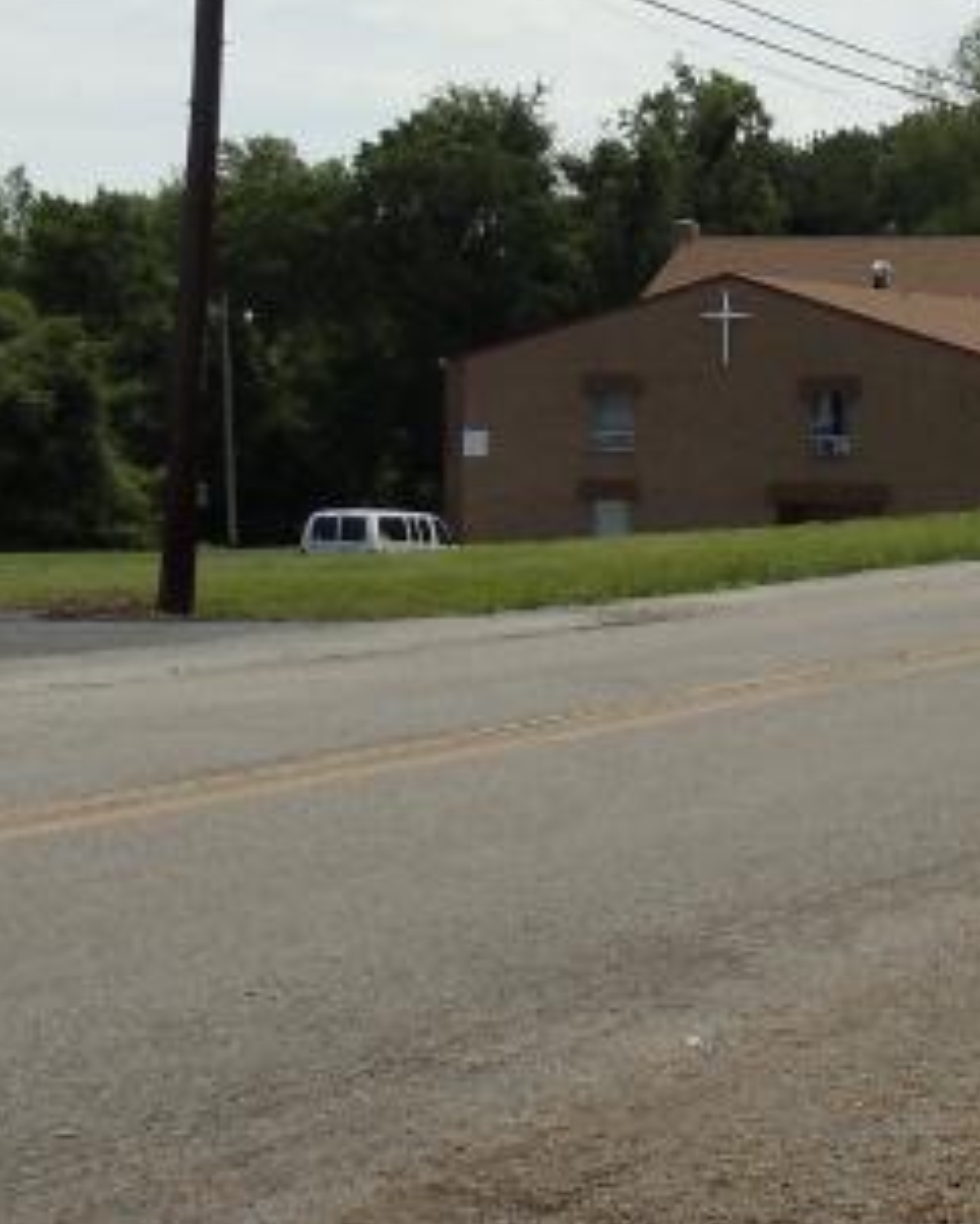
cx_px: 830
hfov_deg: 10.5
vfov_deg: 13.2
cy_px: 295
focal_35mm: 146
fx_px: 5291
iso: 100
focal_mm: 6
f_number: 7.1
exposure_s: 1/400
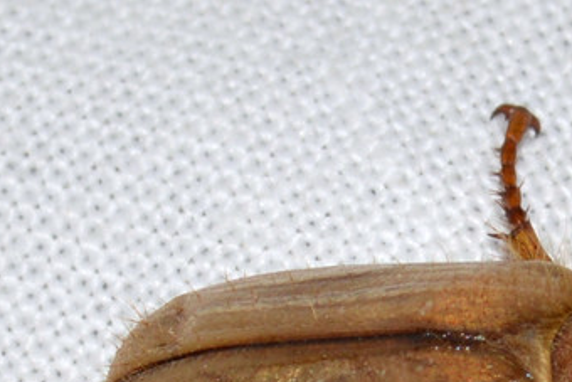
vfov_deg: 3.2
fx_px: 6724
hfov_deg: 4.9
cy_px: 485
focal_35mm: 423
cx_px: 439
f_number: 18
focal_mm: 100
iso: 100
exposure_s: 1/200
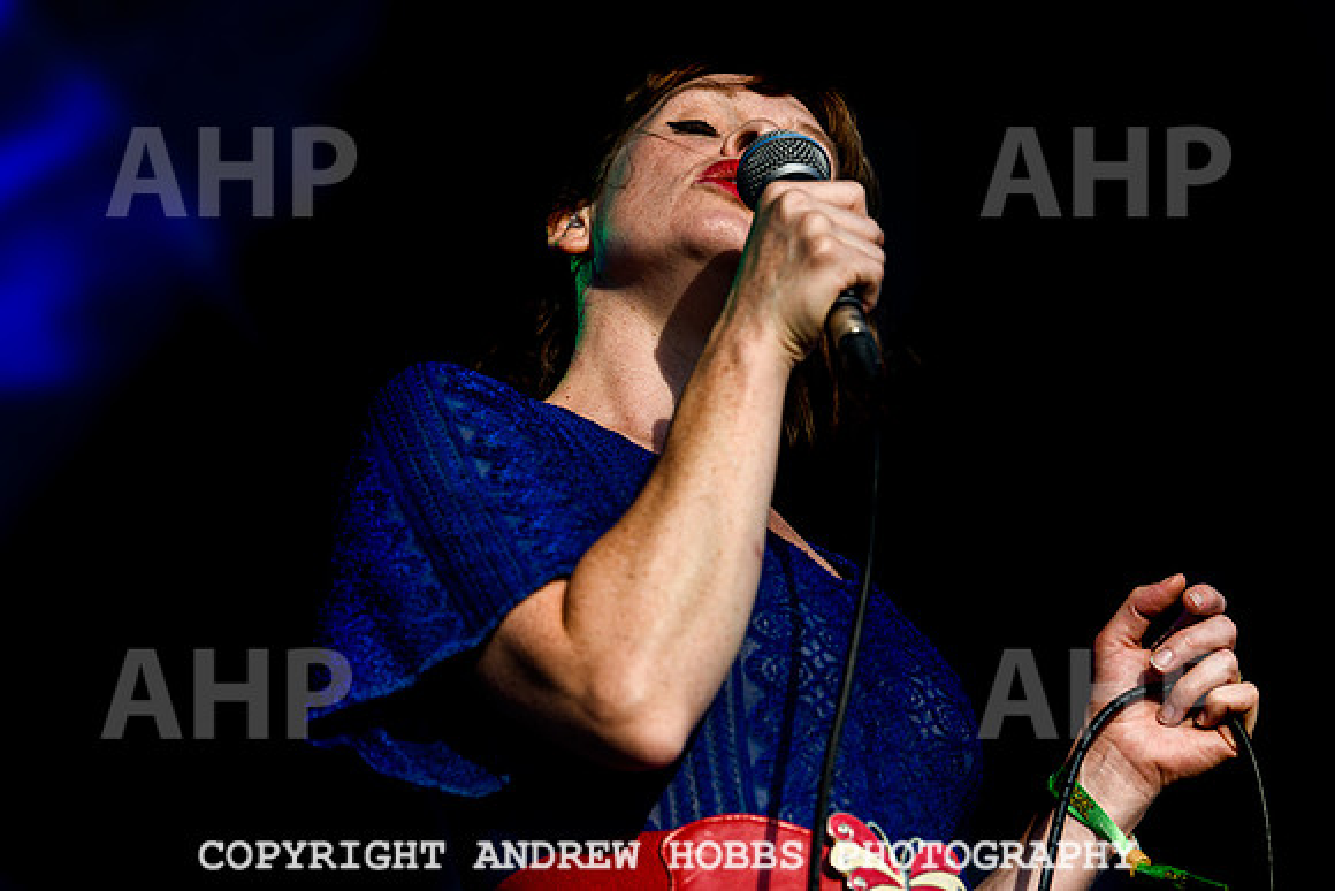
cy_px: 385
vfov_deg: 8.3
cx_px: 576
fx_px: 6111
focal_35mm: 165
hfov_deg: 12.5
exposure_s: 1/2500
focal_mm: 145
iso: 400
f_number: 4
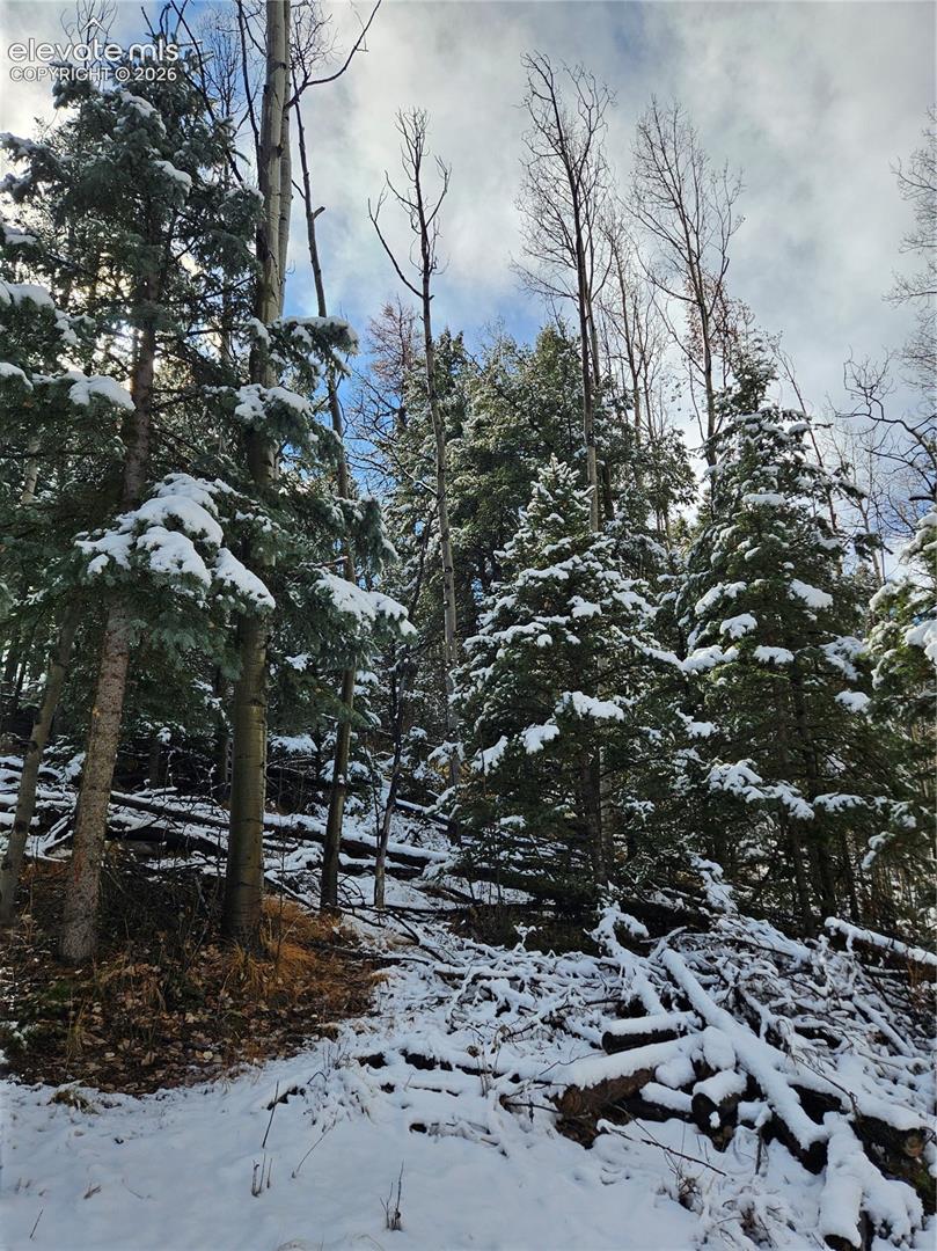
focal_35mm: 23
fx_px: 831
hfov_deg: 58.8
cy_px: 626
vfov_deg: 73.9
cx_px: 468
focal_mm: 5.4
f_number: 1.8
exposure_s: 1/1279
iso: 25
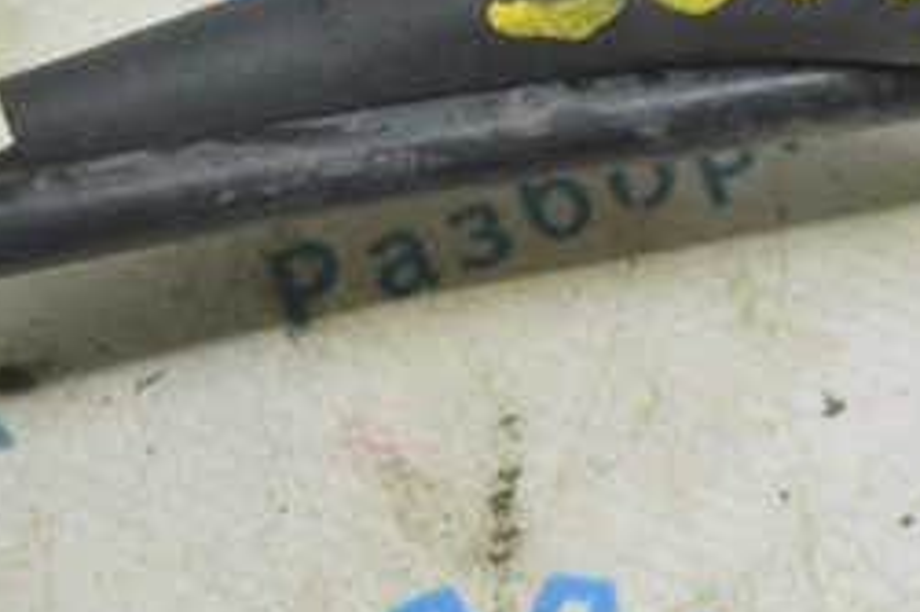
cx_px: 1144
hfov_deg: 10.6
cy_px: 295
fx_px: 4878
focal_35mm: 191
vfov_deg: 7.2
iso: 400
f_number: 5.6
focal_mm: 50
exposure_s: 1/20
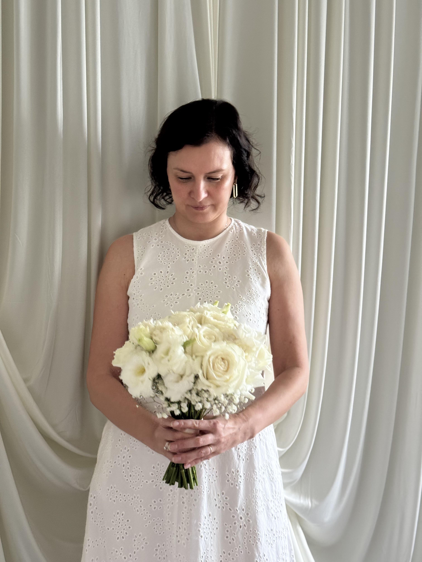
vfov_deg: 39.7
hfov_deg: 30.3
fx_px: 780
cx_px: 211
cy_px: 281
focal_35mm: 48
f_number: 1.78
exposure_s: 1/60
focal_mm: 6.76
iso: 160
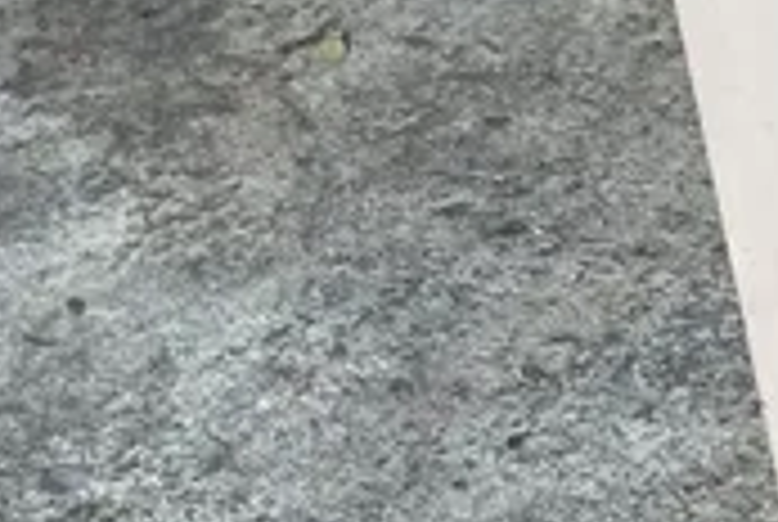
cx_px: 1453
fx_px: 2533
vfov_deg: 11.7
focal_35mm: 117
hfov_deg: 14.9
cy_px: 72
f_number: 1.6
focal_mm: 4.2
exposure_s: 1/109
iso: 125
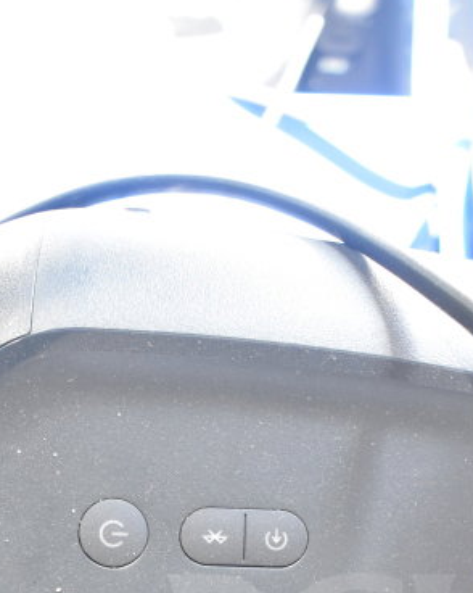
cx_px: 311
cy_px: 702
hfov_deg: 16.8
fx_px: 1594
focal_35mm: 91
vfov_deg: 19.8
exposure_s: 1/40
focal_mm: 26
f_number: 4
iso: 1600
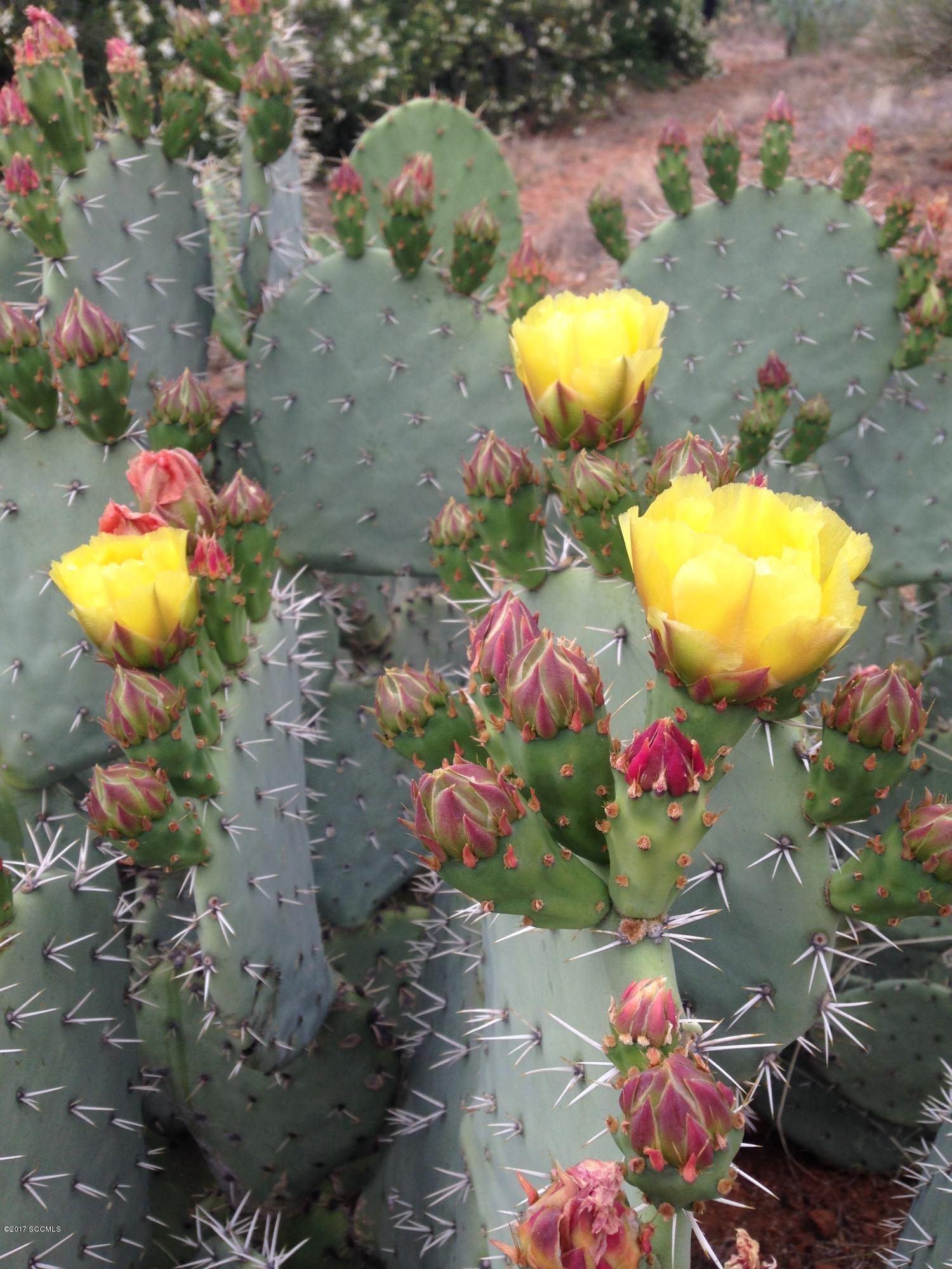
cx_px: 476
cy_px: 634
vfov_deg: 55.4
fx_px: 1210
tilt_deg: -22.4
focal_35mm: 33
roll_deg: +0.1
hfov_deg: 42.9
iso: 50
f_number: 2.4
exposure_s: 1/488
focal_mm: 4.12
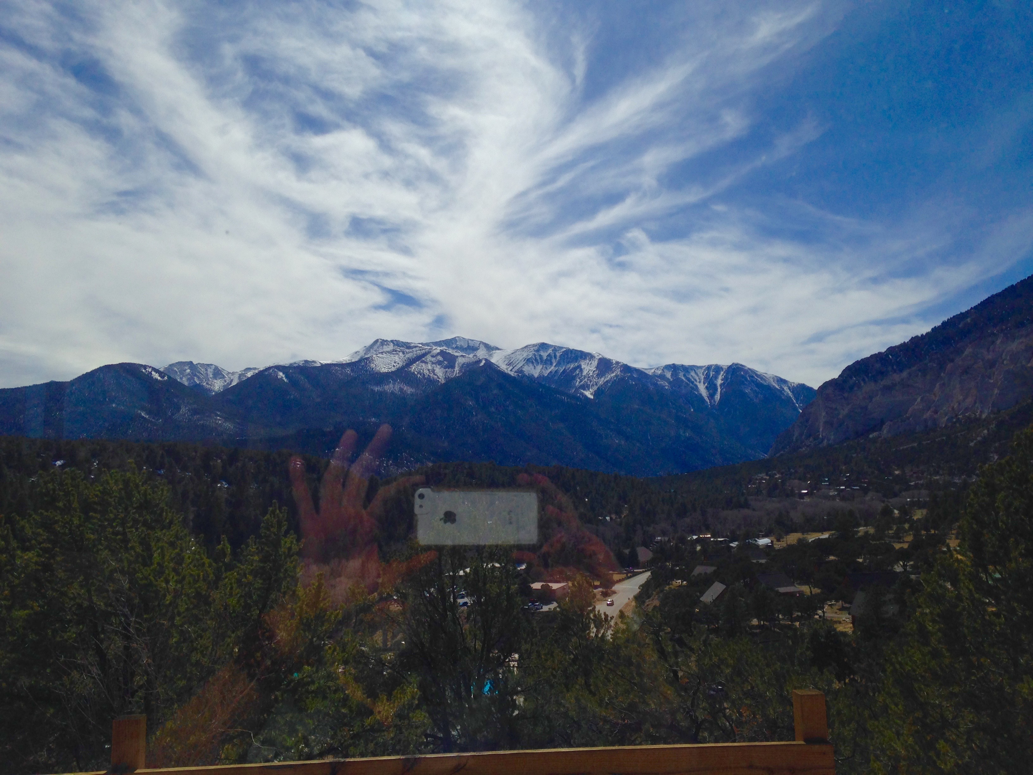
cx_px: 516
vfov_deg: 42.9
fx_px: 985
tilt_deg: +6.4
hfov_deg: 55.4
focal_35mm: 33
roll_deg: +1.4
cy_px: 388
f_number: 2.4
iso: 50
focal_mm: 4.12
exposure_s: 1/4926
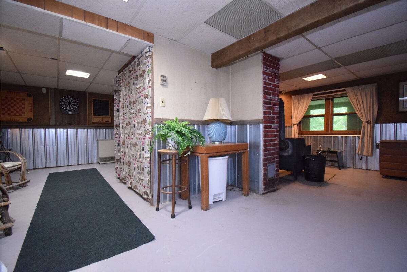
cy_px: 136
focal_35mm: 15
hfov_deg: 100.4
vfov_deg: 77.3
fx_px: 170
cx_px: 204
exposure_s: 1/50
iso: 6400
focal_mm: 10
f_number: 4.5
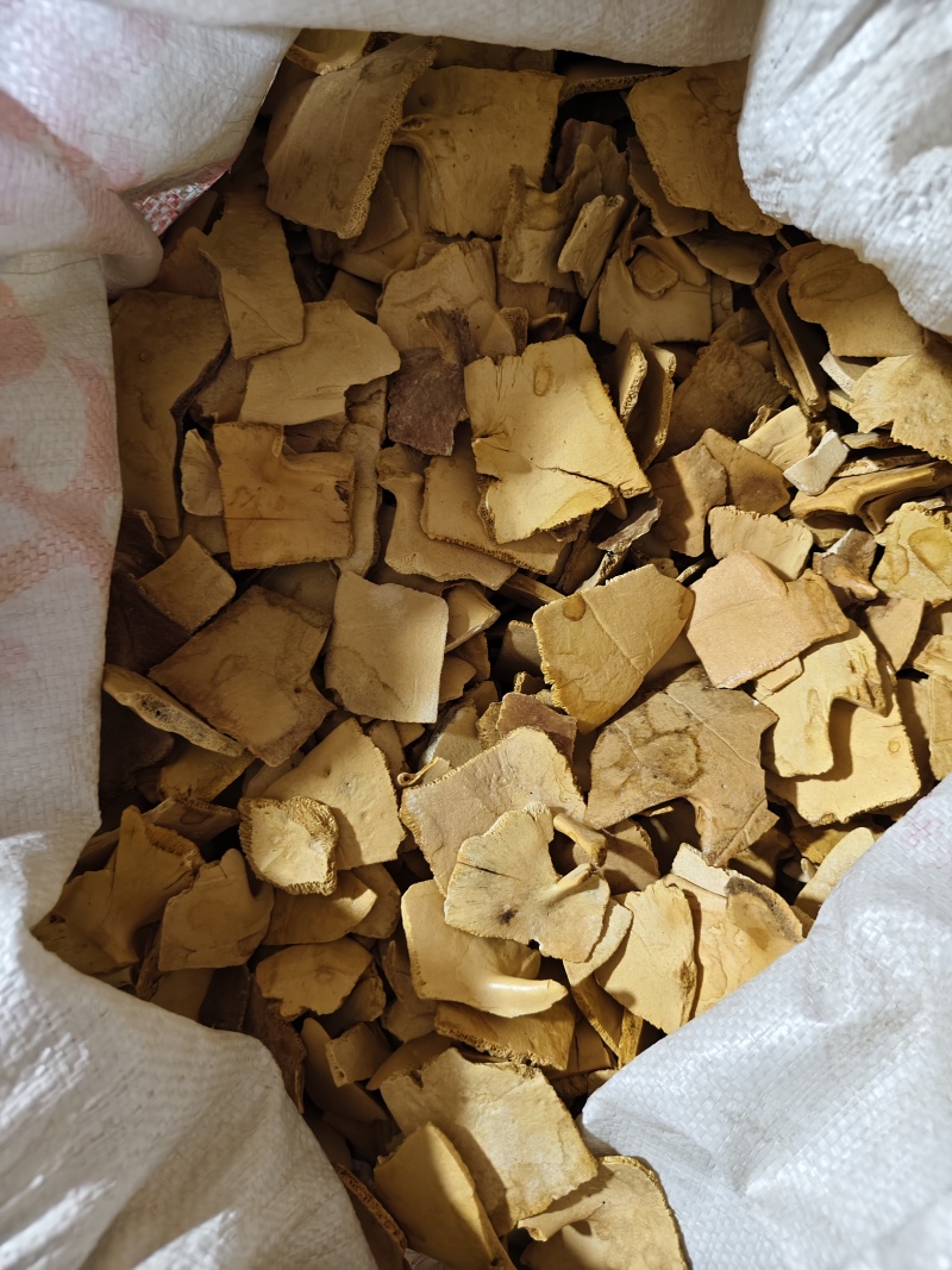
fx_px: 844
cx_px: 476
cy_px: 635
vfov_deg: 73.9
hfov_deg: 58.9
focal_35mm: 23
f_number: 1.88
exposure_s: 1/50
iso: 864
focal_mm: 5.56
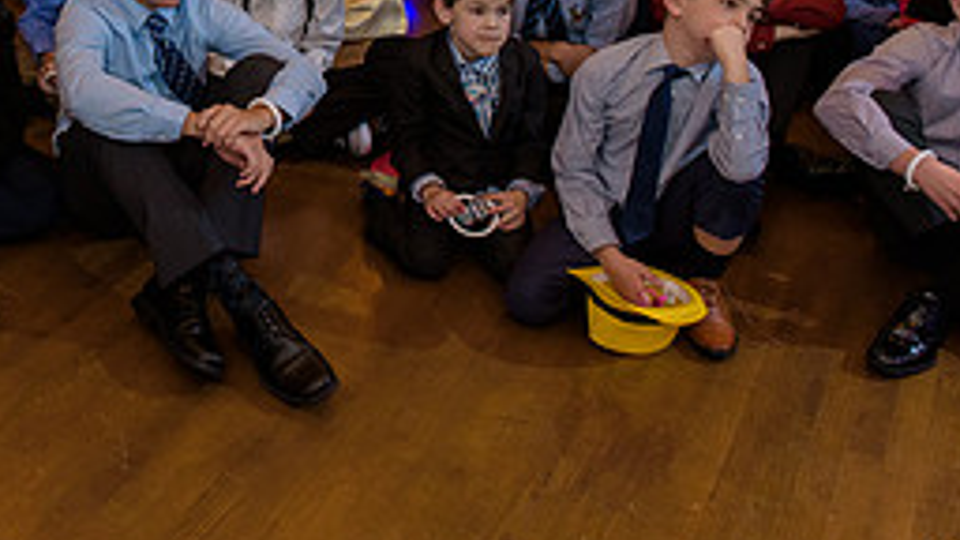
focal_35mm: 57
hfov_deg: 35.3
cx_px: 176
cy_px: -62
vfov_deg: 20.1
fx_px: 1451
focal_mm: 24
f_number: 3.2
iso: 1600
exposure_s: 1/125
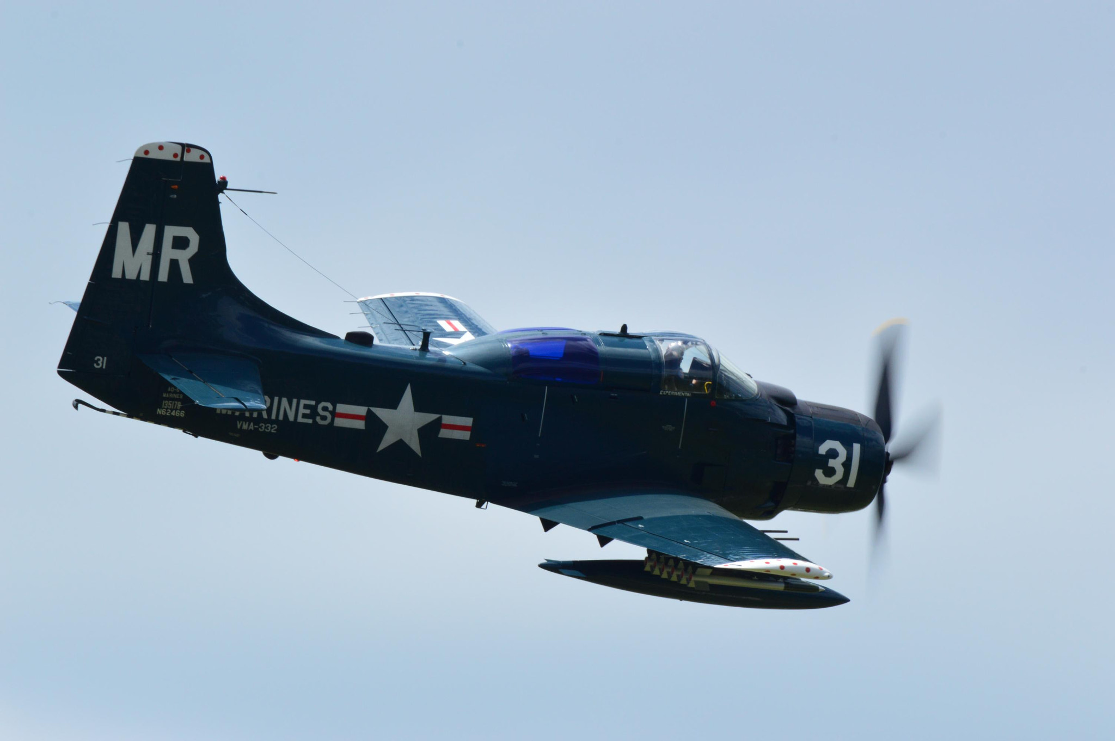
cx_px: 558
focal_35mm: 825
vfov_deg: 1.7
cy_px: 370
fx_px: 25531
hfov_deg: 2.5
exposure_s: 1/200
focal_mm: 550
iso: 400
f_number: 22
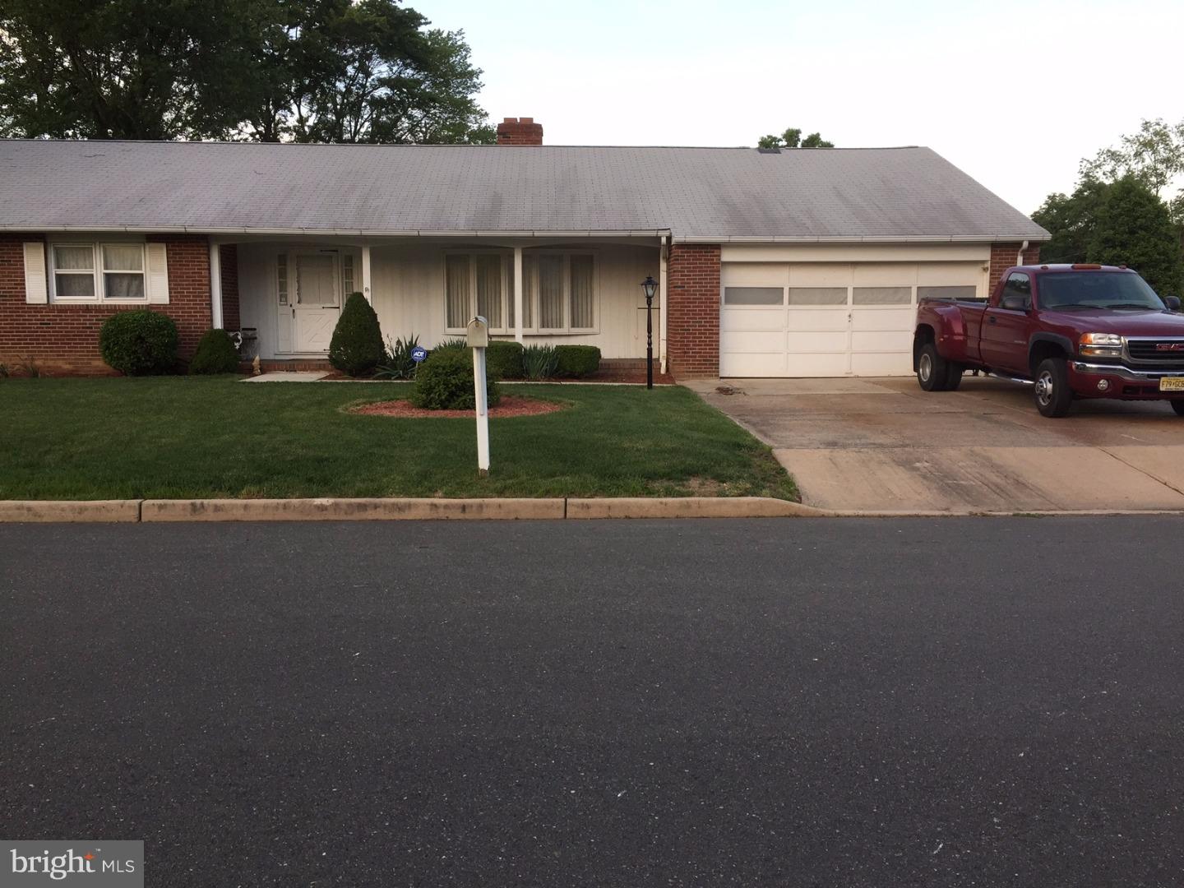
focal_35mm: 29
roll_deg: -0.8
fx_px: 992
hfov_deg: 61.7
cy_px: 444
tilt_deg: -5.7
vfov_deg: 48.2
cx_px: 592
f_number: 2.2
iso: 40
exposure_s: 1/120
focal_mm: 4.15
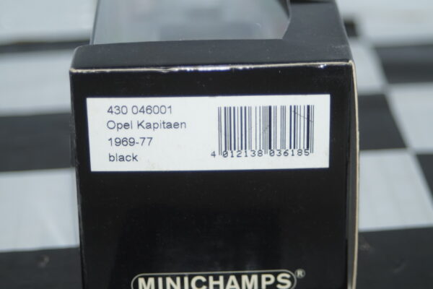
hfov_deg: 17.1
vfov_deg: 11.4
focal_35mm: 120
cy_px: 144
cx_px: 216
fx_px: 1443
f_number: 5.6
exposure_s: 1/60
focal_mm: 80
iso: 400
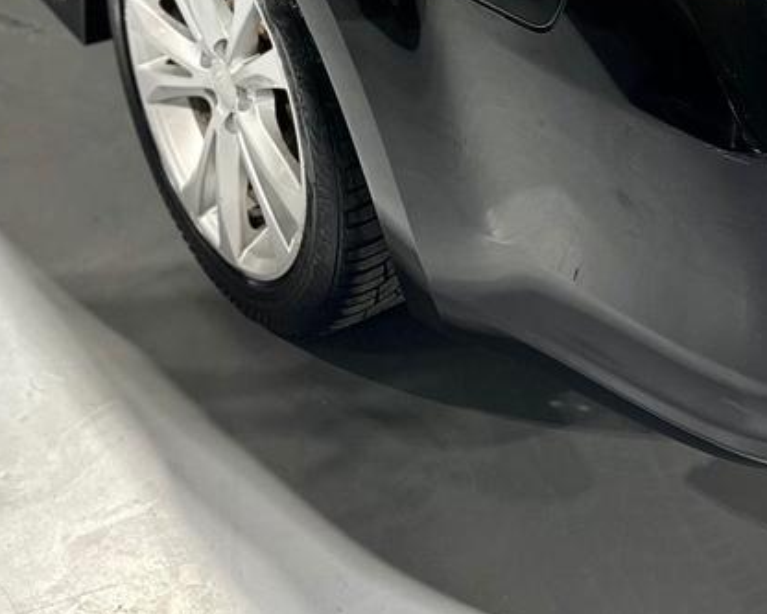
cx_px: 570
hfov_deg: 26.1
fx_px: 1635
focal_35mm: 72
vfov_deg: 19.3
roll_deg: -0.6
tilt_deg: -23.6
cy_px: -230
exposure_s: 1/60
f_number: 1.78
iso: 250
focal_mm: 6.86
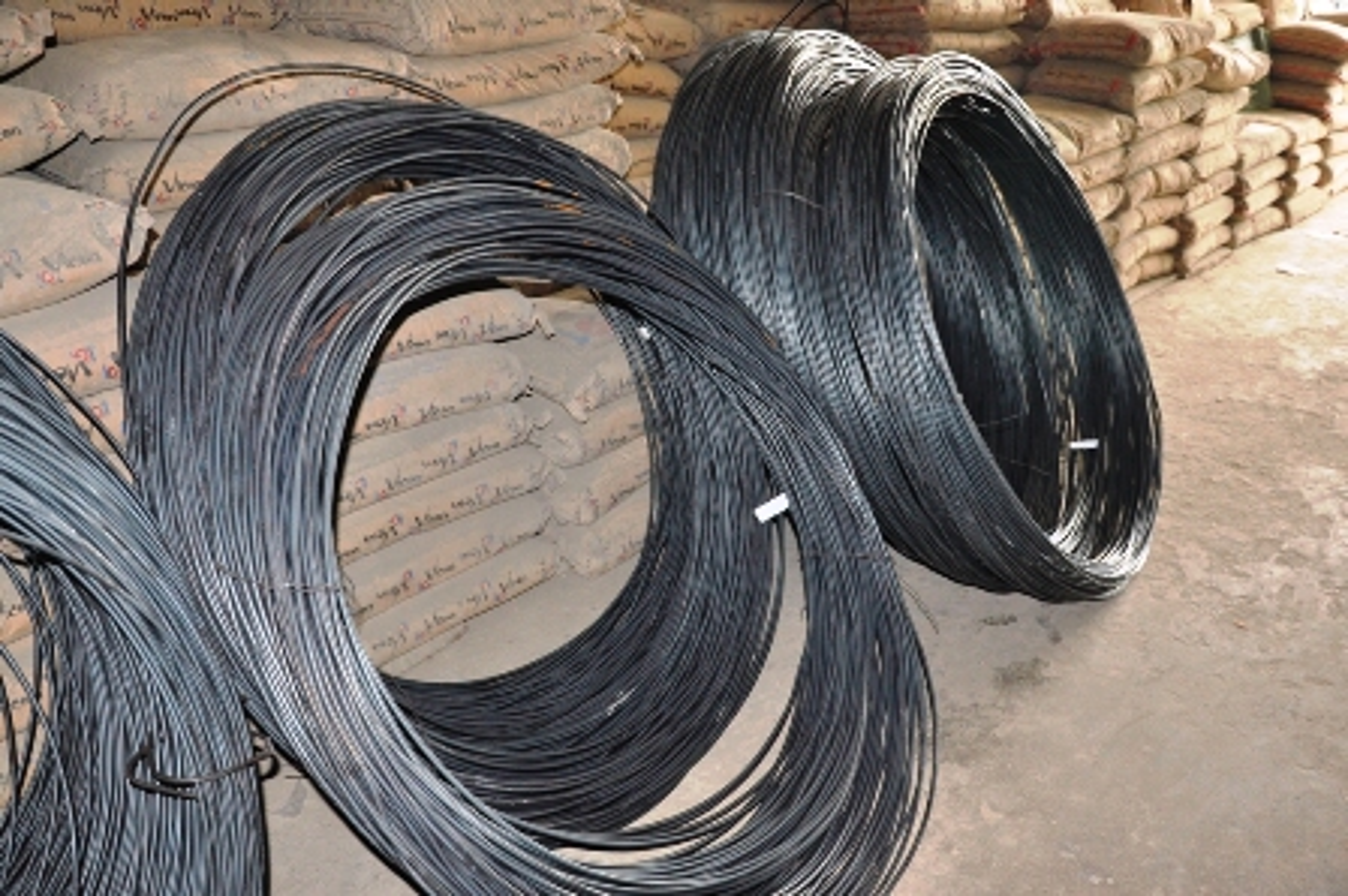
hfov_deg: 59.5
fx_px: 1179
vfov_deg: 41.7
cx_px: 674
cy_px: 448
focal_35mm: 32
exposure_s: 1/60
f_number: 3.8
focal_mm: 21
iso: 640
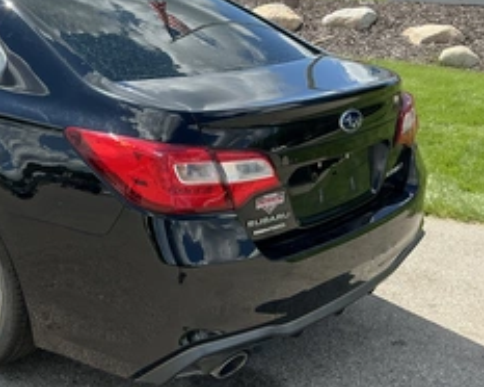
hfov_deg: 37.9
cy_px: 169
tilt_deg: -15.2
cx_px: 87
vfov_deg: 32.0
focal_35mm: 47
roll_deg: +0.2
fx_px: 673
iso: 25
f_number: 1.8
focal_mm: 3
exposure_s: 1/1055
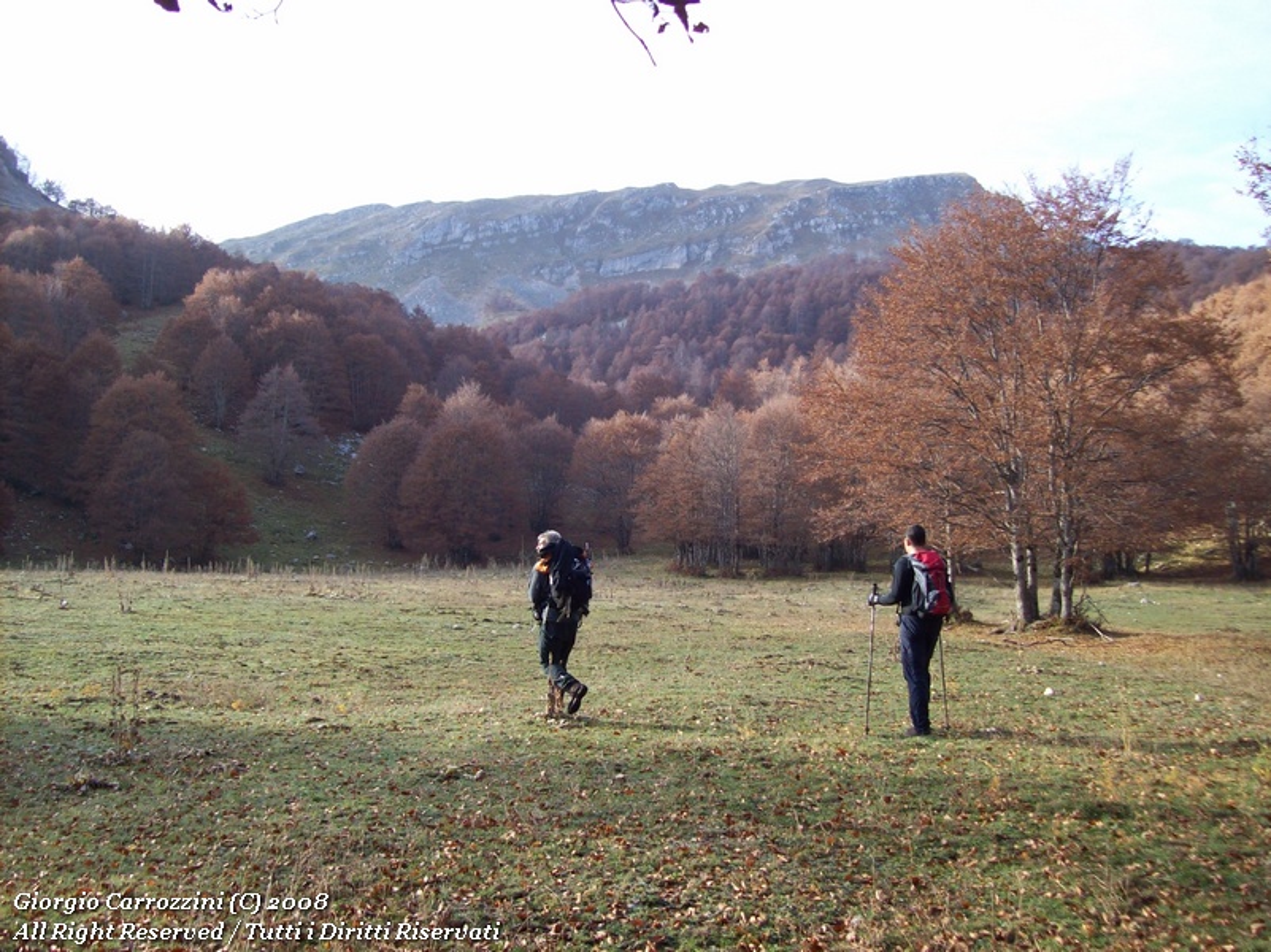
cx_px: 636
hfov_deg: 51.4
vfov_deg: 39.6
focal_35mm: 36
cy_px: 476
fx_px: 1321
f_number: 2.7
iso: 80
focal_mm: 6
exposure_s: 1/285
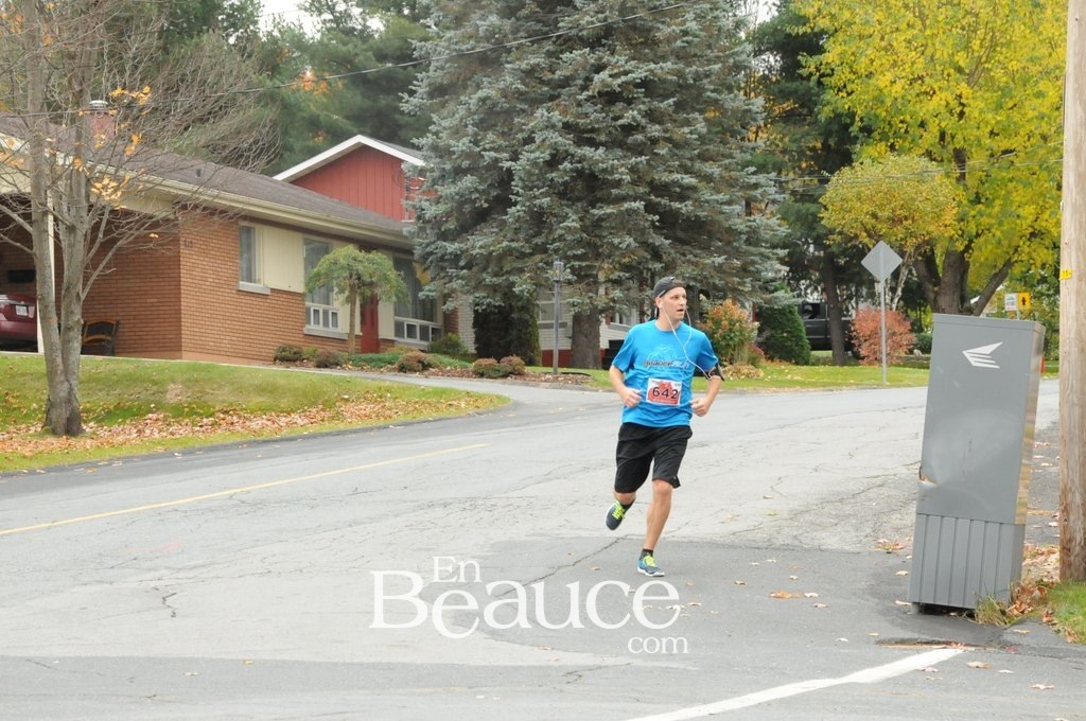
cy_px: 360
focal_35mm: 105
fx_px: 3163
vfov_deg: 13.0
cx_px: 543
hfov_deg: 19.5
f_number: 10
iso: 2500
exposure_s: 1/400
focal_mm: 70
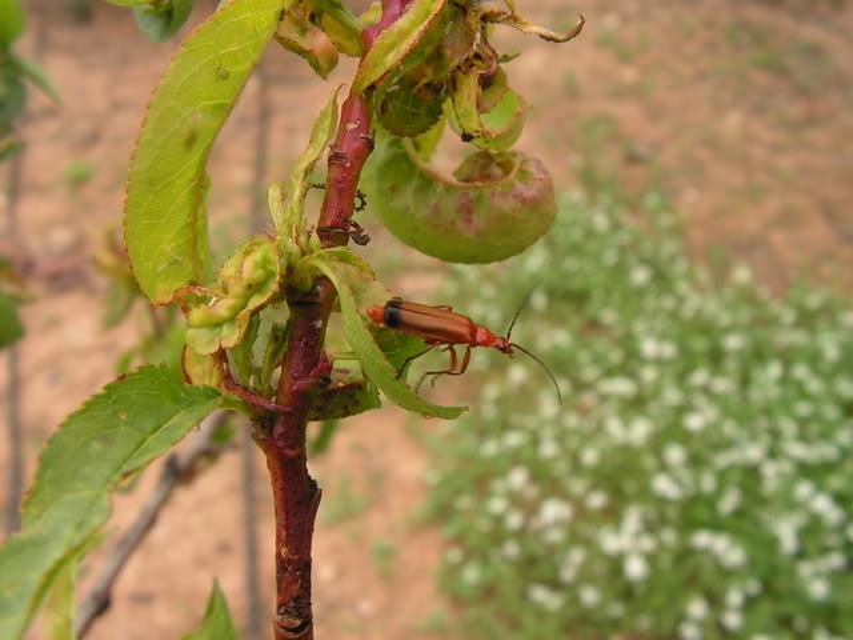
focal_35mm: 36
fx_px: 887
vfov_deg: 39.7
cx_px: 426
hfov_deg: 51.4
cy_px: 320
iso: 64
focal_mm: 6
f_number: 4.8
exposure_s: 1/160
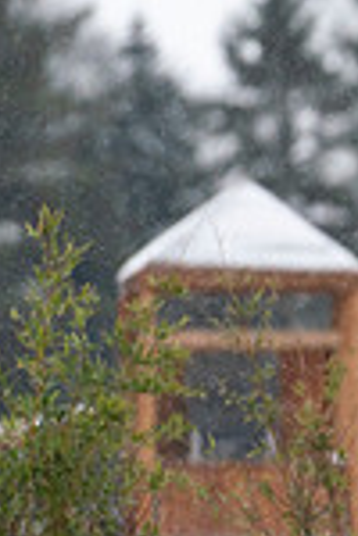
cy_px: 333
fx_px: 16705
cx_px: 799
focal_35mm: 1120
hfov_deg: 1.2
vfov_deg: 1.8
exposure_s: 1/1600
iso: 800
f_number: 2.8
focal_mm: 198
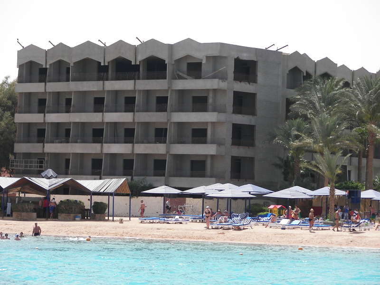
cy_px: 142
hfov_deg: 12.1
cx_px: 190
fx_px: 1789
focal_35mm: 163
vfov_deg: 9.1
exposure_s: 1/500
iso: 50
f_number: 3.2
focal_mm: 27
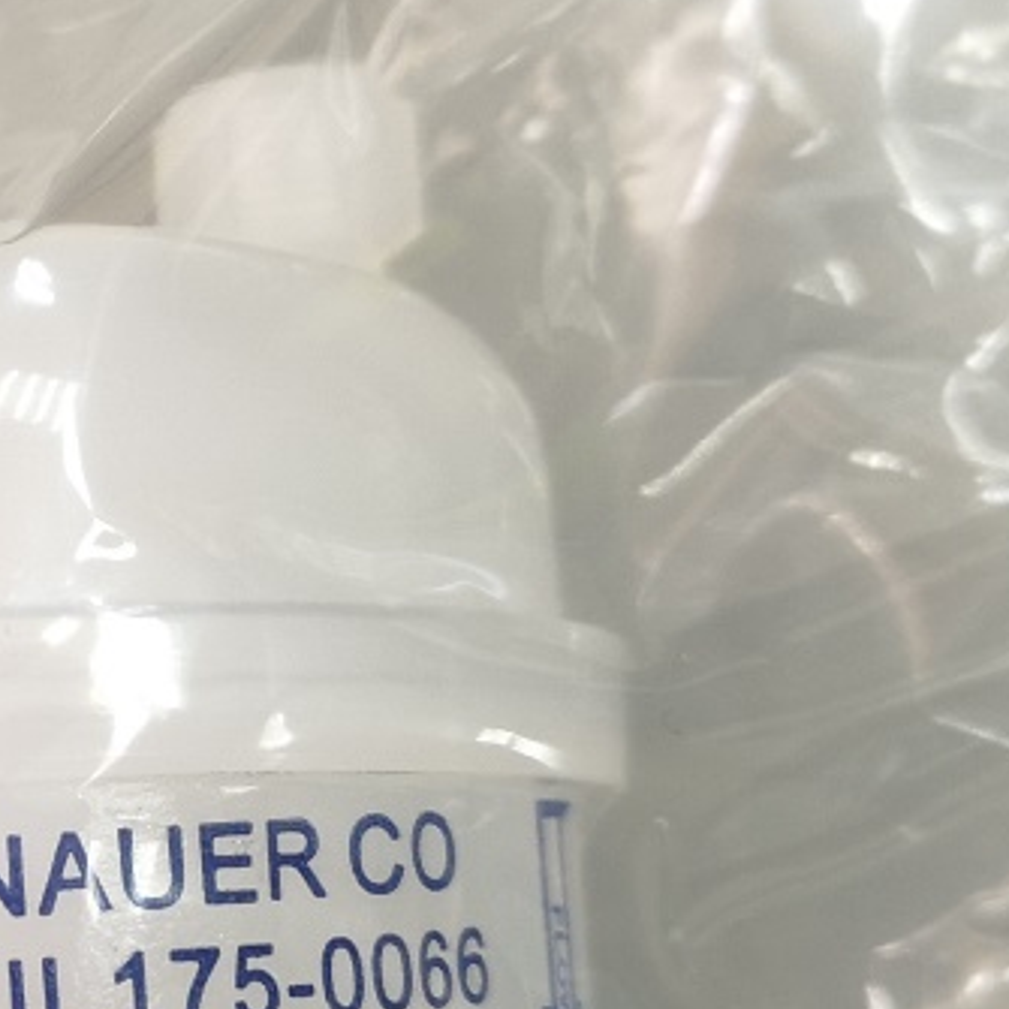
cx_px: -127
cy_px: 750
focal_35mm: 73
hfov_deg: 22.2
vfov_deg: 23.4
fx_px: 2407
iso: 100
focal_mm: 3.95
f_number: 1.8
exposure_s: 1/50
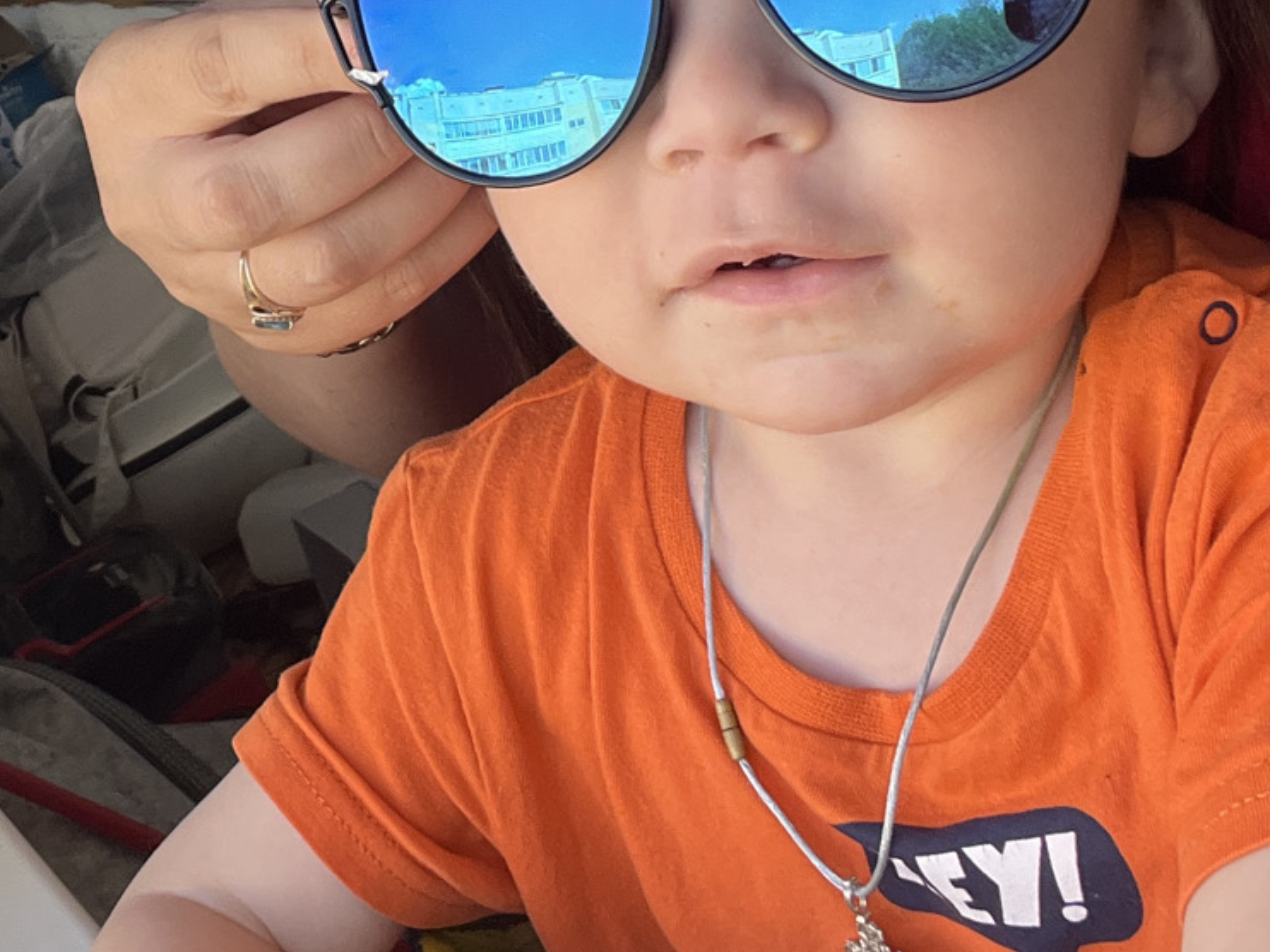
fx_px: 2274
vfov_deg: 23.0
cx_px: 245
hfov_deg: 30.4
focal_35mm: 62
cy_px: 82
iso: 50
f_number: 2.2
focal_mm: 2.71
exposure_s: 1/121
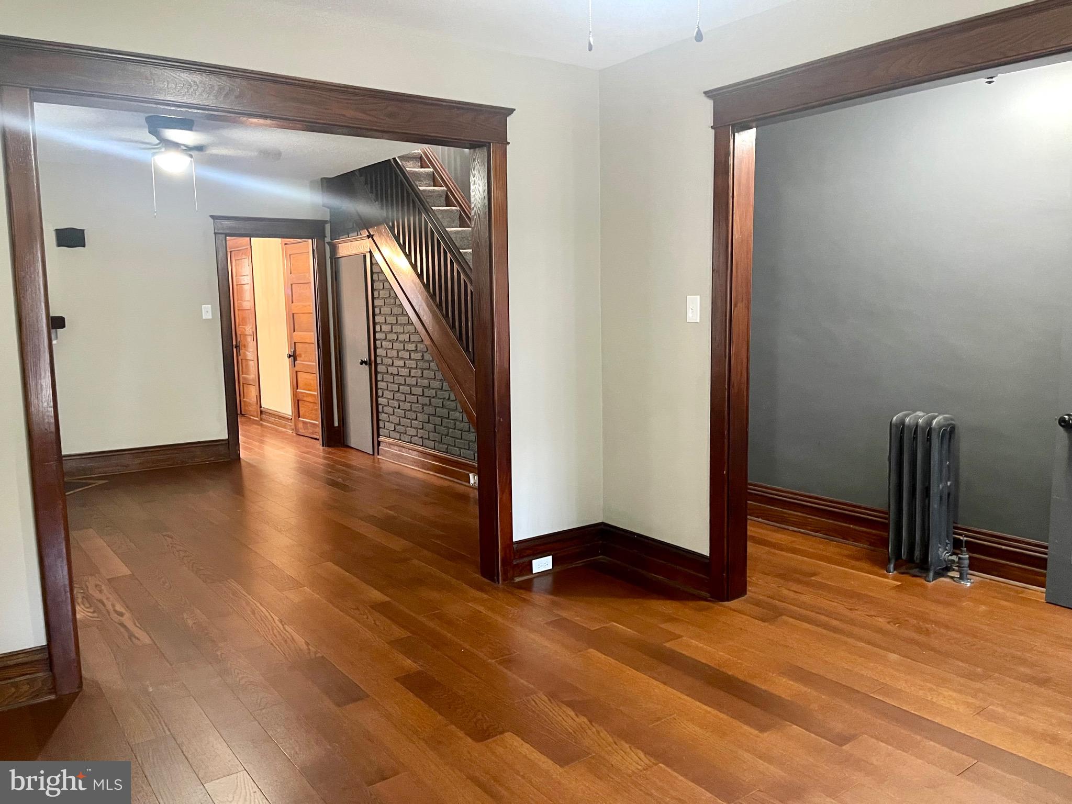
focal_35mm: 25
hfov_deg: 69.4
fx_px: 774
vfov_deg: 54.9
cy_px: 402
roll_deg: -0.2
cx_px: 536
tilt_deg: -8.4
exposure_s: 1/30
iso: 640
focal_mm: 5.1
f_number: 1.6
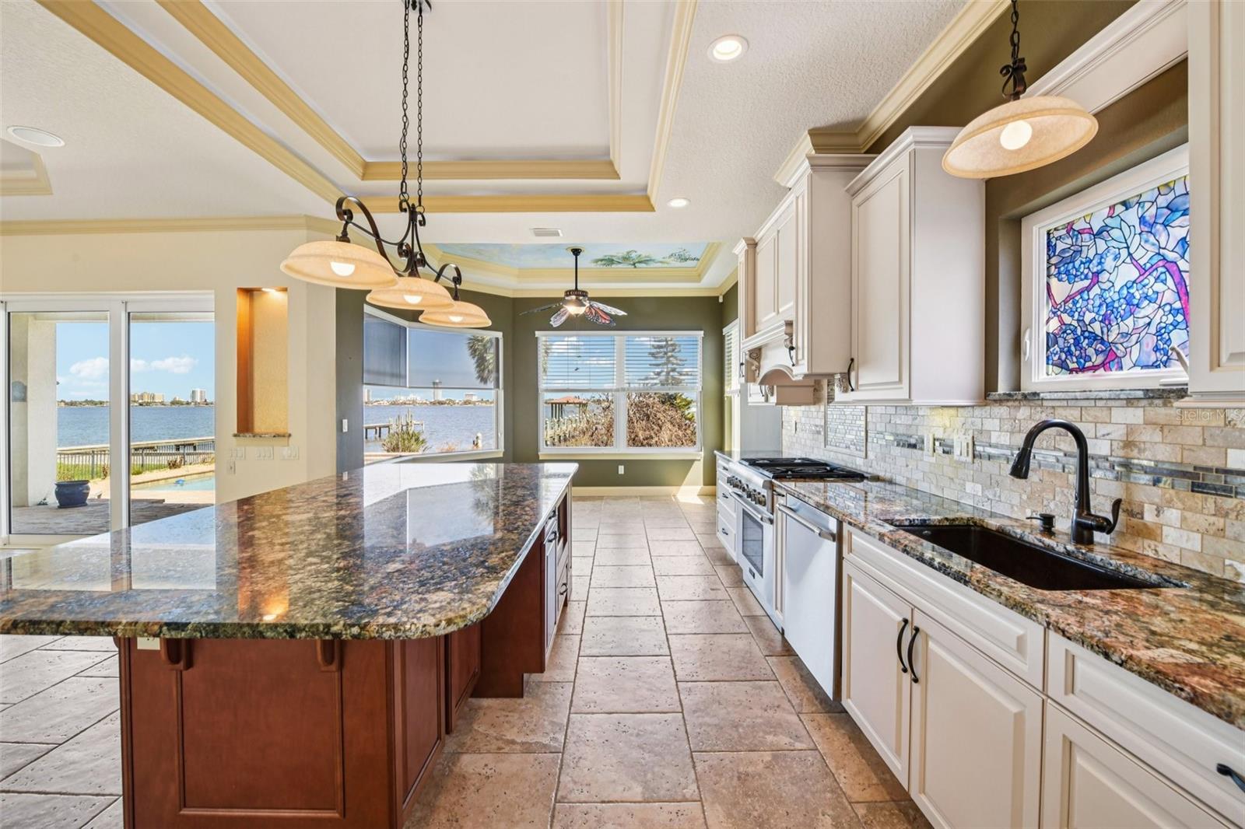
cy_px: 414
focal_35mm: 14
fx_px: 484
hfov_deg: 104.3
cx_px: 622
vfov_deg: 81.2
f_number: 8
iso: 400
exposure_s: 1/100
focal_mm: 14
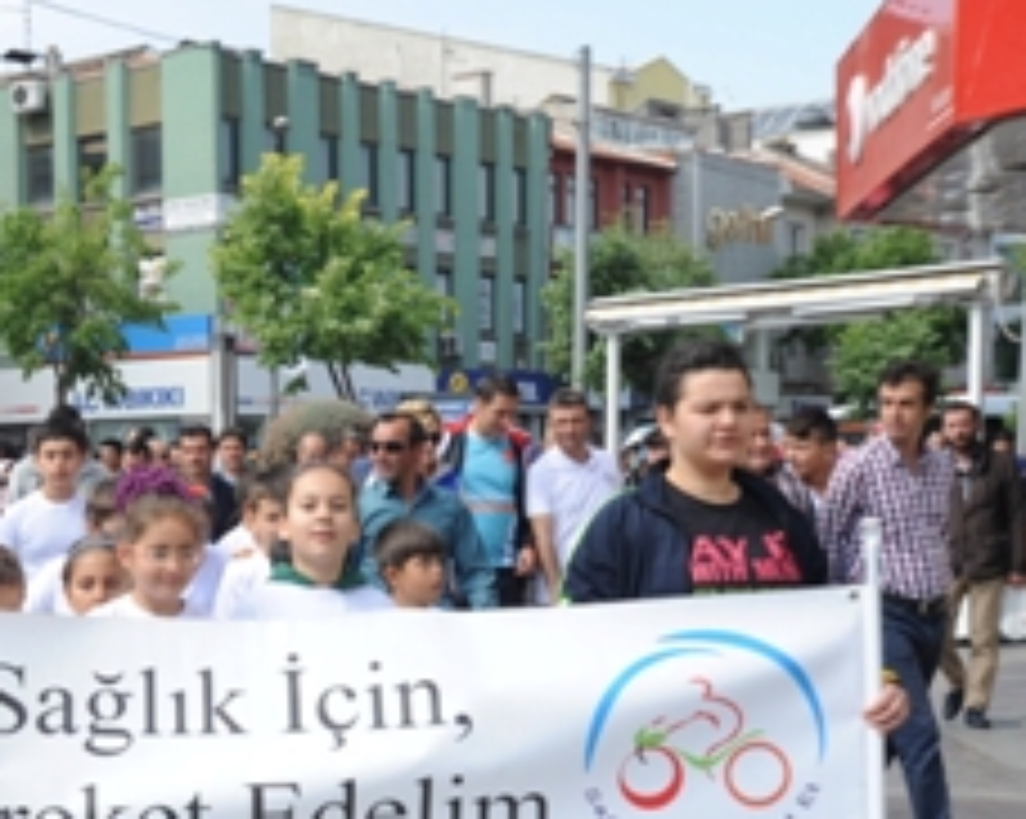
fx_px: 2124
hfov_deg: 26.0
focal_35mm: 70
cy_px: 580
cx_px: 54
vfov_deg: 21.7
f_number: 9
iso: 280
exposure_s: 1/320
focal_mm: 38
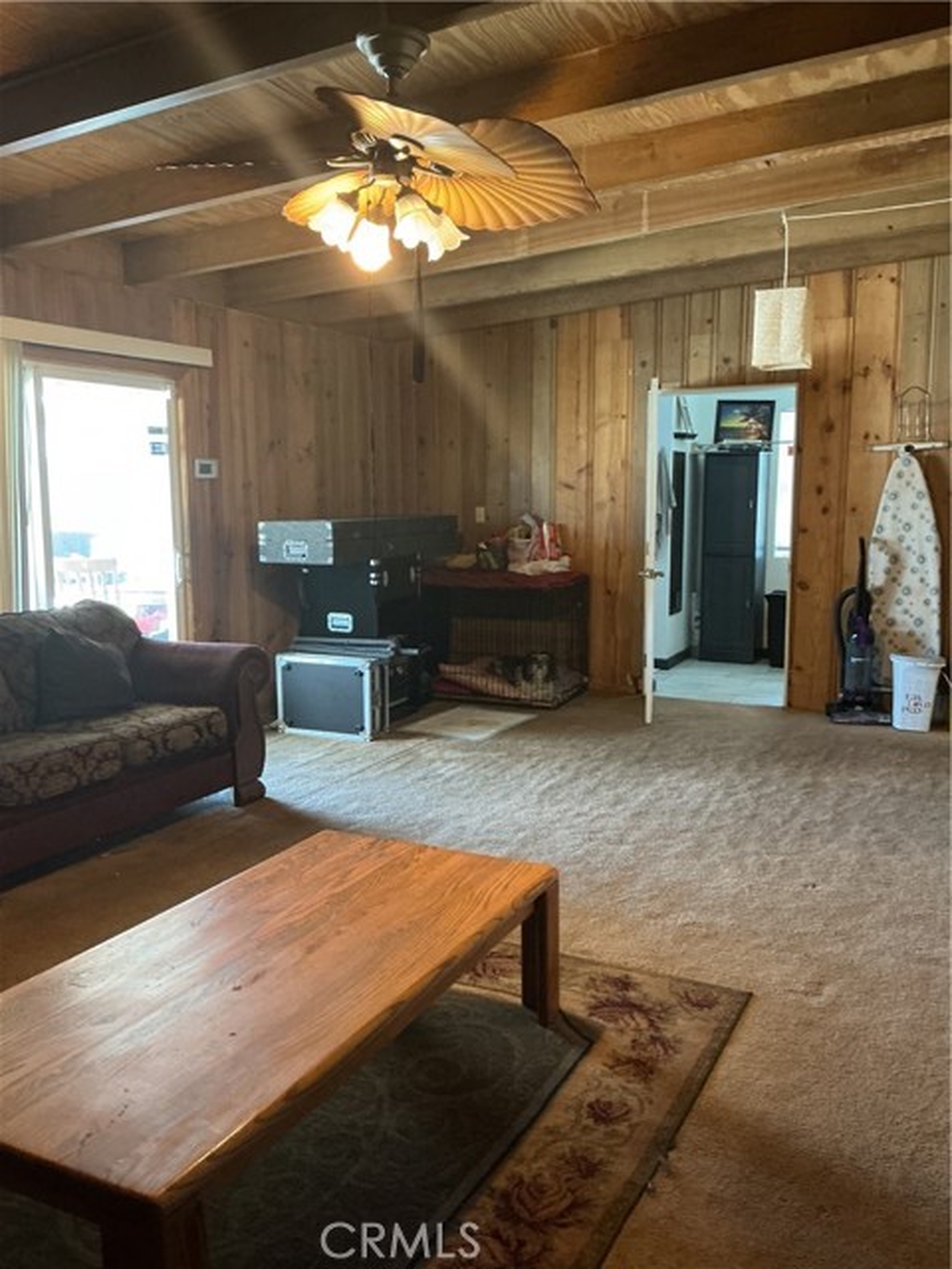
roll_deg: -0.2
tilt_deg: -8.3
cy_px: 634
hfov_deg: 48.2
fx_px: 1063
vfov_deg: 61.7
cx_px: 476
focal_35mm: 29
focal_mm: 3
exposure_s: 1/40
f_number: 1.8
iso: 250
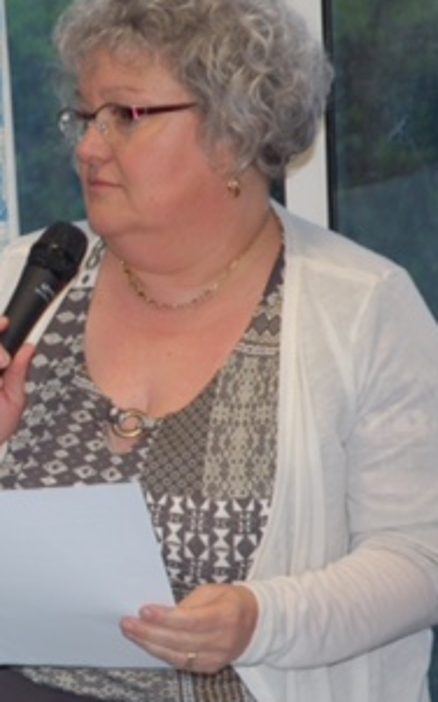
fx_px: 3229
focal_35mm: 169
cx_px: -226
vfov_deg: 12.4
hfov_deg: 7.6
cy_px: 406
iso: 400
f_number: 4.5
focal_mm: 52
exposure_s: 1/60
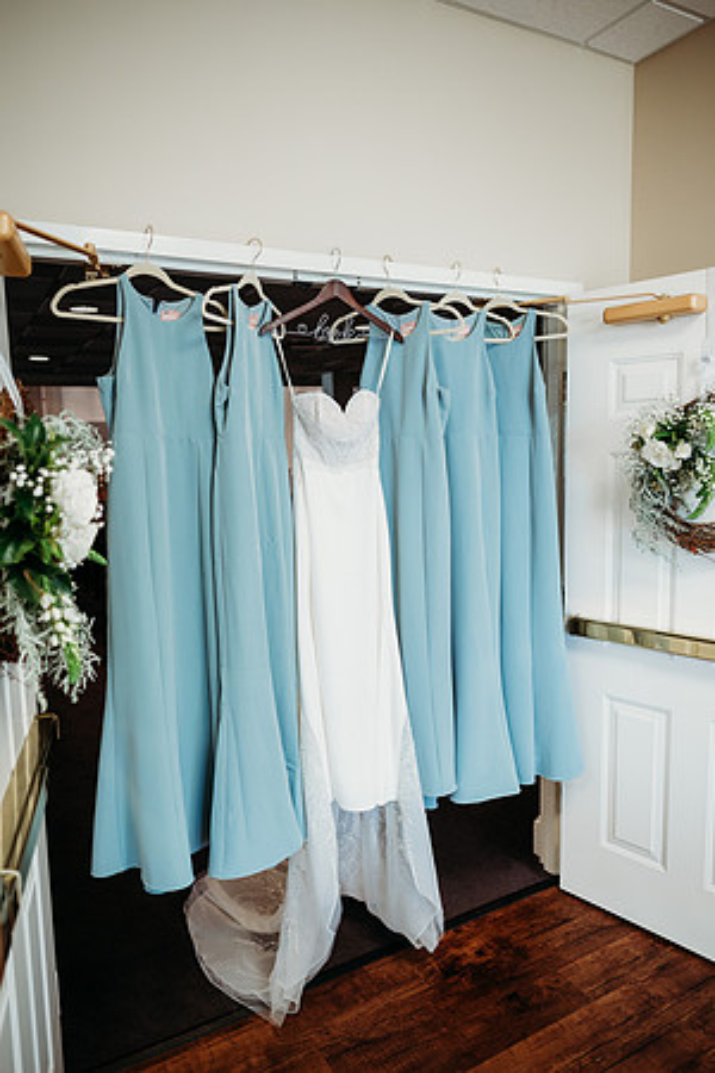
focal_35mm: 24
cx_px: 358
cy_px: 536
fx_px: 715
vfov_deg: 73.7
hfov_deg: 53.1
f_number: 2.5
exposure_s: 1/160
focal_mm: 24
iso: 400
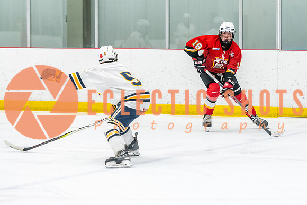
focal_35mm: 189
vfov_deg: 7.3
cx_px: 209
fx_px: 1611
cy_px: 109
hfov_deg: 10.9
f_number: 2.8
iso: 3200
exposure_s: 1/800
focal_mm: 135
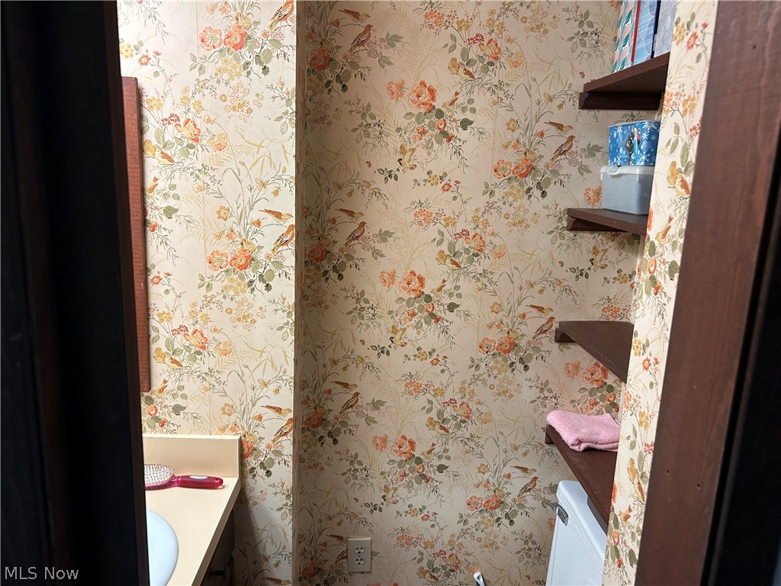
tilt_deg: -13.3
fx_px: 587
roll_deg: -2.4
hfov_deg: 67.3
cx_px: 390
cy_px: 293
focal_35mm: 26
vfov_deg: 53.1
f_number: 1.5
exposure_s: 1/60
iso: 125
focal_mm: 5.7
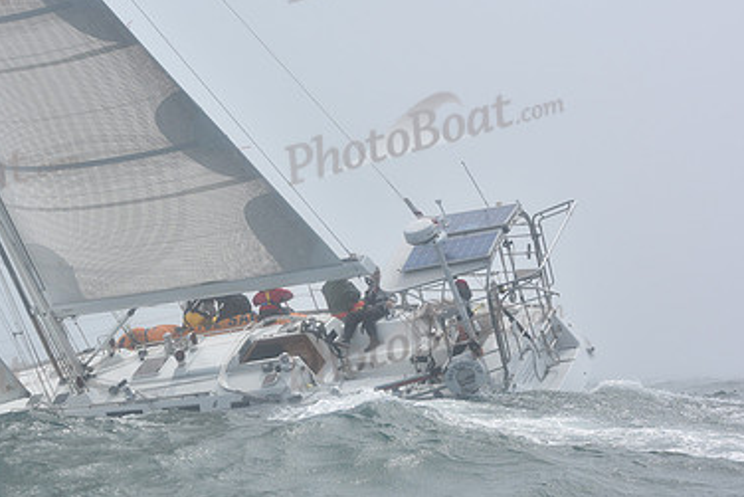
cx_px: 184
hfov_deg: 18.8
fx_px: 2233
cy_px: 264
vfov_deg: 12.7
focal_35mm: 108
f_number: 10
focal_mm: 70
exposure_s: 1/800
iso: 320
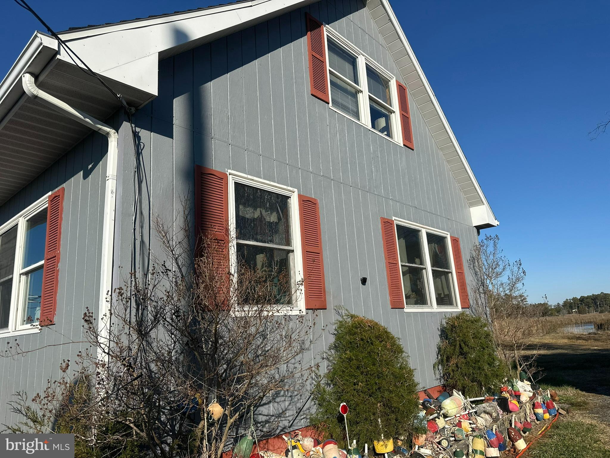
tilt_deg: +12.8
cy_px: 229
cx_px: 305
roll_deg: +3.9
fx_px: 423
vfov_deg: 56.8
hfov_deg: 71.6
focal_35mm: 24
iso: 80
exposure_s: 1/6623
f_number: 1.78
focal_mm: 6.86
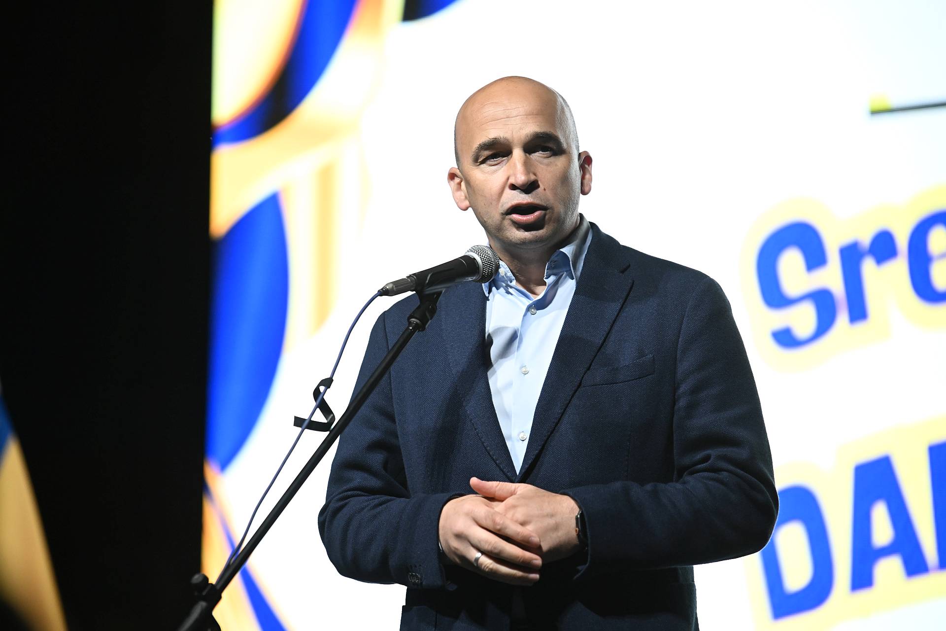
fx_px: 4730
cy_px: 316
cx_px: 473
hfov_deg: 11.4
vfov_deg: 7.6
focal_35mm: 180
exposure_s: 1/400
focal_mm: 180
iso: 2500
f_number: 2.8
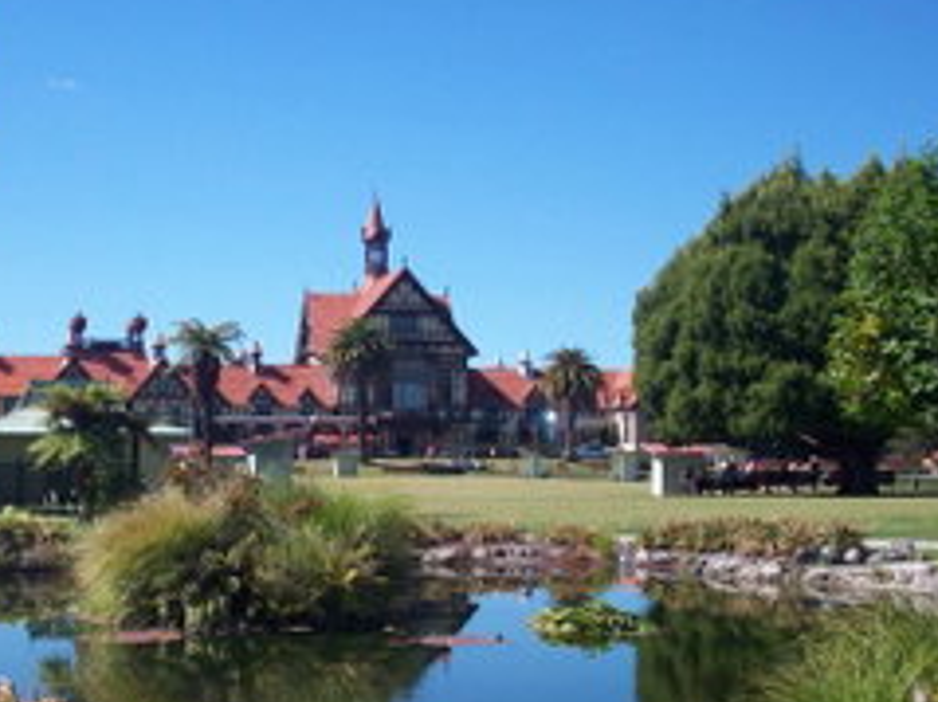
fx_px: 1679
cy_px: 404
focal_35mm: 62
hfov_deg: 31.1
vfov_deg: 23.6
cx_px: 357
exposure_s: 1/333
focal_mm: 6.2
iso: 80
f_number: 5.6
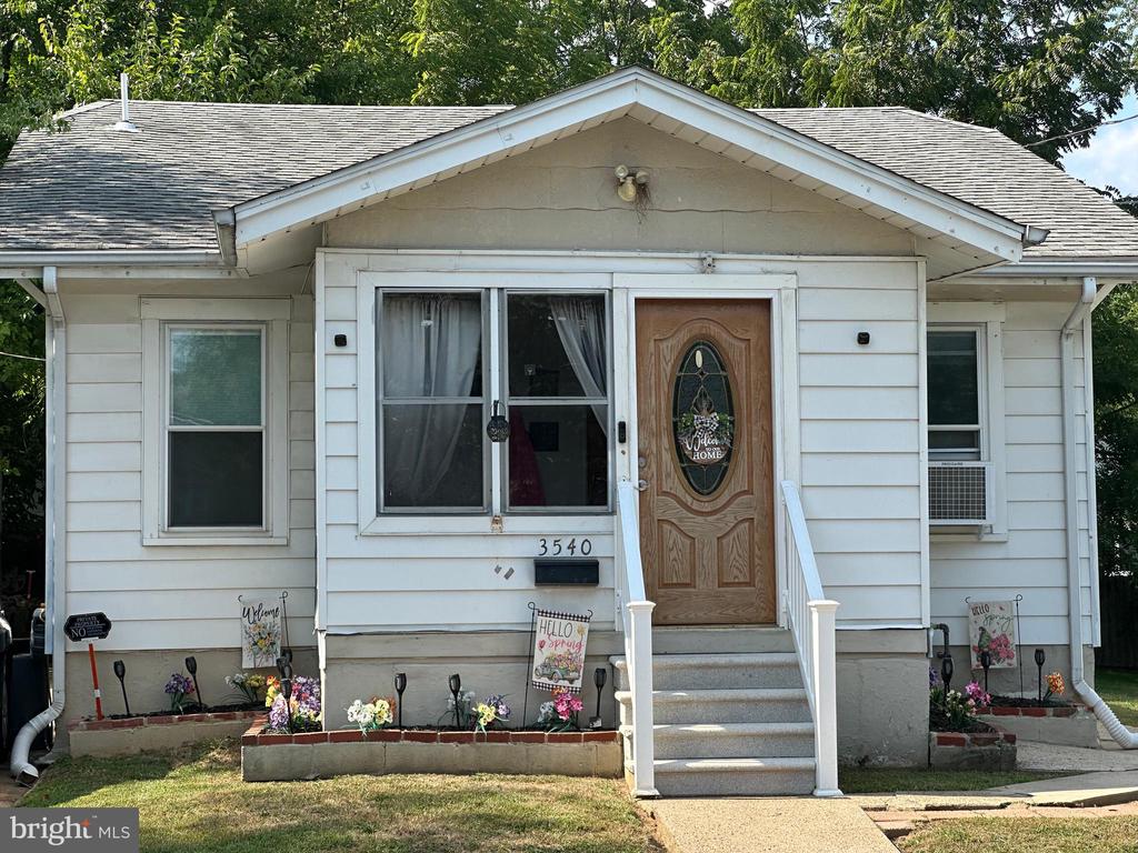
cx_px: 569
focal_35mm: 77
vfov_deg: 19.1
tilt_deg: +5.4
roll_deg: +0.0
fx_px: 2531
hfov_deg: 25.3
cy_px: 426
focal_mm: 9
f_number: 2.8
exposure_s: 1/355
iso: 32
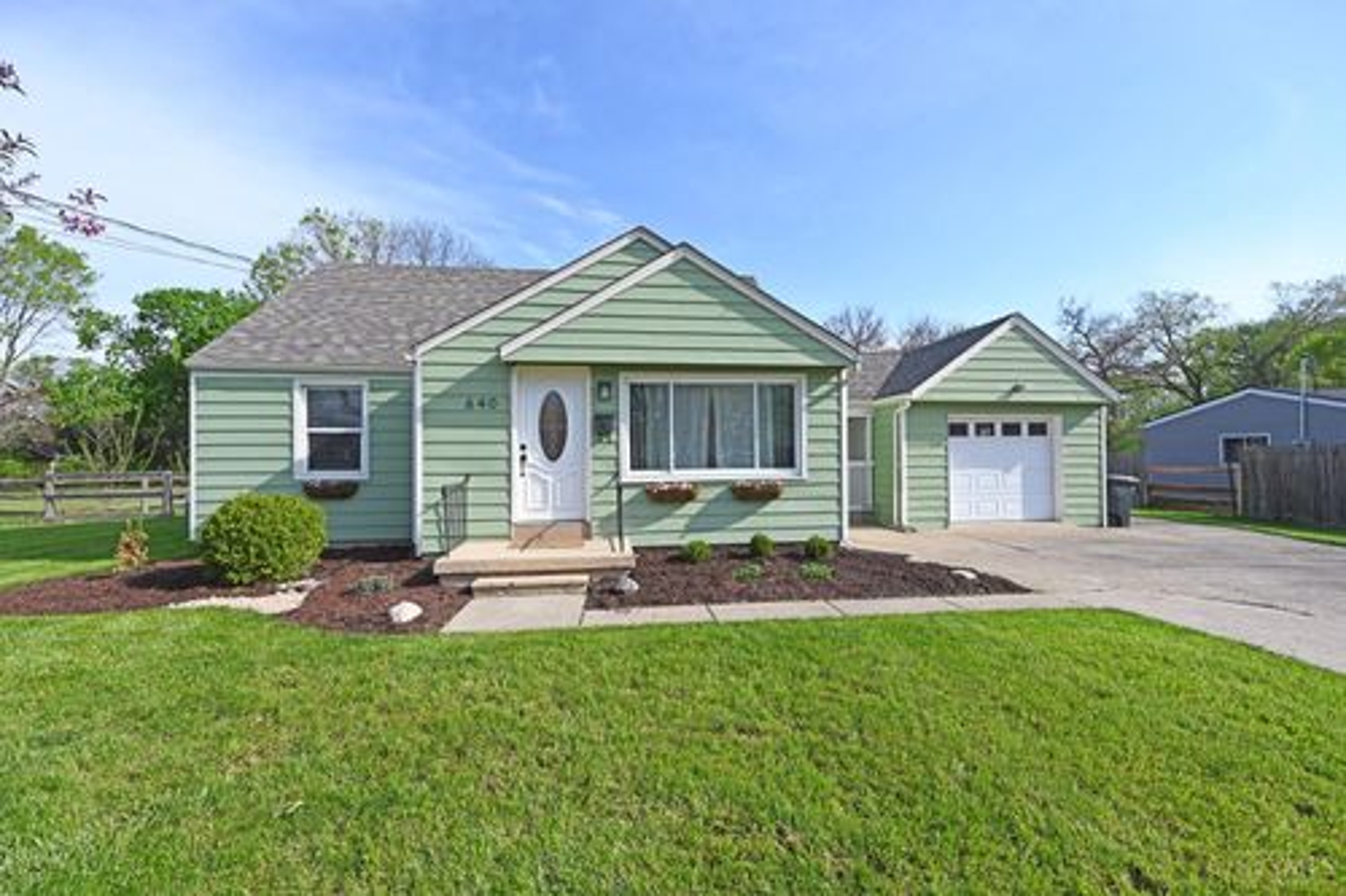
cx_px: 673
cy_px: 448
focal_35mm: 14
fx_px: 523
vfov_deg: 81.2
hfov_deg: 104.3
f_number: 7.1
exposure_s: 1/400
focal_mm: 14
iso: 100
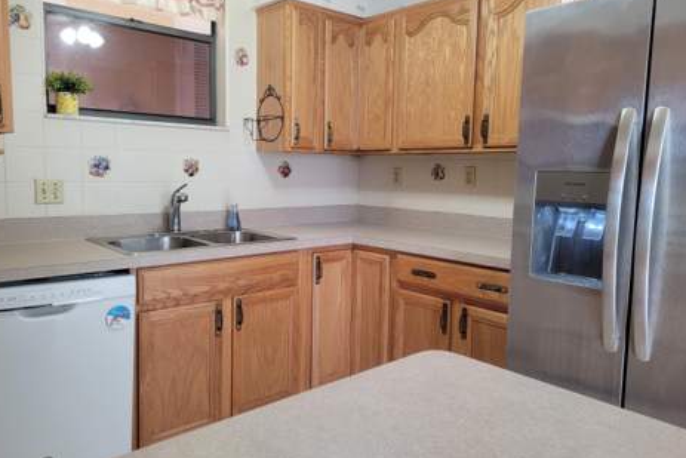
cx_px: 336
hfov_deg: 65.5
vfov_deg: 46.4
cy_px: 232
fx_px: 534
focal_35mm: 28
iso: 200
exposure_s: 1/60
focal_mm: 5.4
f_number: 1.8
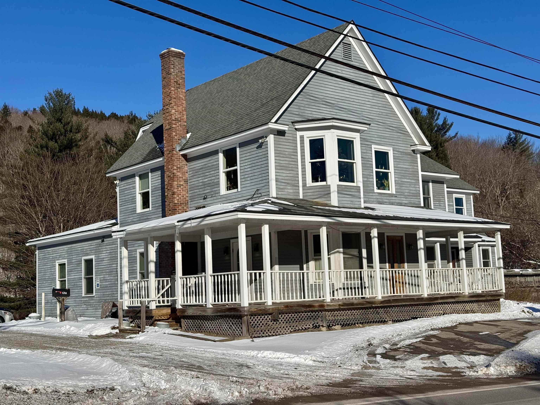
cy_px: 202
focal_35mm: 48
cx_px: 270
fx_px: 749
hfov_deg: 39.7
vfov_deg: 30.3
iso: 80
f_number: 1.78
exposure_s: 1/12500
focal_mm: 6.76
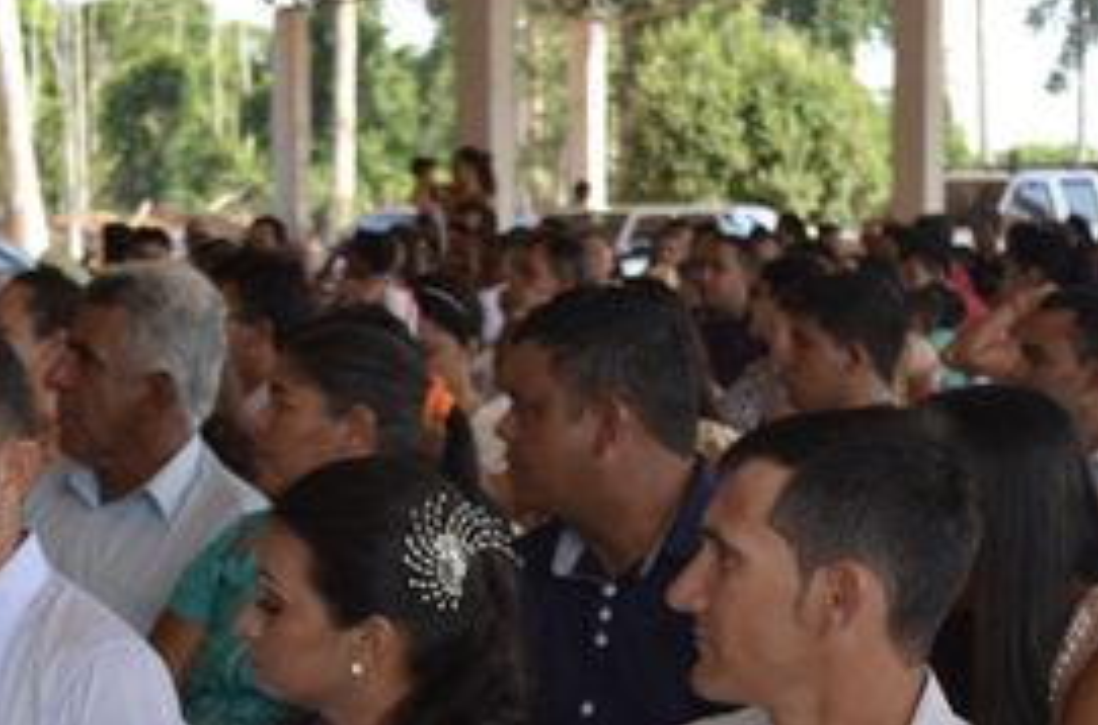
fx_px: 3771
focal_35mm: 124
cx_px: 255
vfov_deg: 10.9
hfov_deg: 16.5
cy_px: 638
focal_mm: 28
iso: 160
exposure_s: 1/200
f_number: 4.5
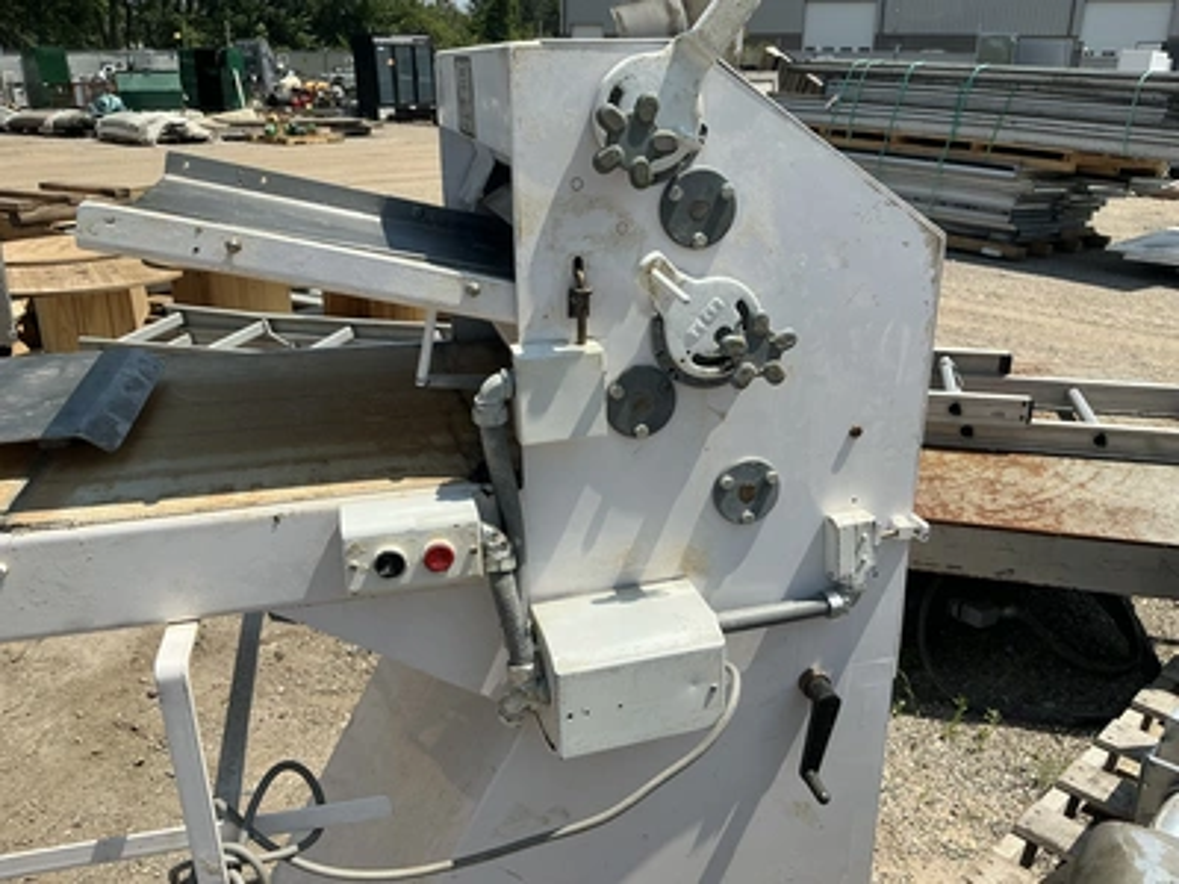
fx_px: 954
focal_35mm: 28
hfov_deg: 63.4
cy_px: 442
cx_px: 590
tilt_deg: -21.9
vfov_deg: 49.7
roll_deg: -1.0
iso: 25
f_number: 1.8
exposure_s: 1/2227
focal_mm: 3
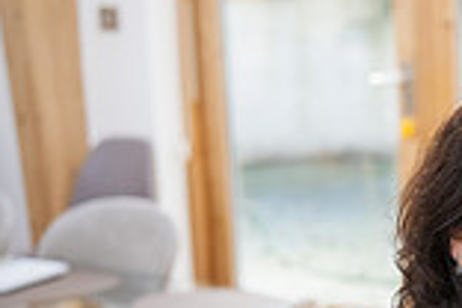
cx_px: 631
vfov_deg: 10.5
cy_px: 298
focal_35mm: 130
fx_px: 1668
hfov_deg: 14.9
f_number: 2
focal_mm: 35
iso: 1100
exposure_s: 1/800
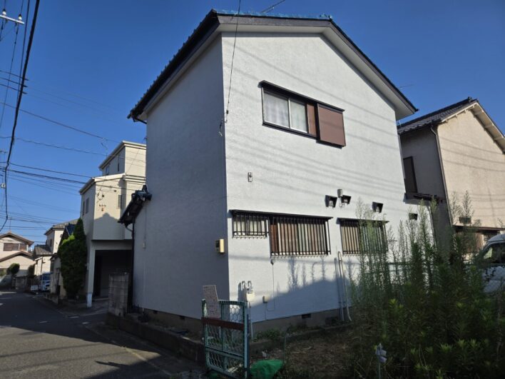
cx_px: 252
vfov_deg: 58.9
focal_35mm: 23
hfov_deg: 73.9
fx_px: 336
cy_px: 190
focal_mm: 5.4
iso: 25
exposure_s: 1/2175
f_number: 1.8
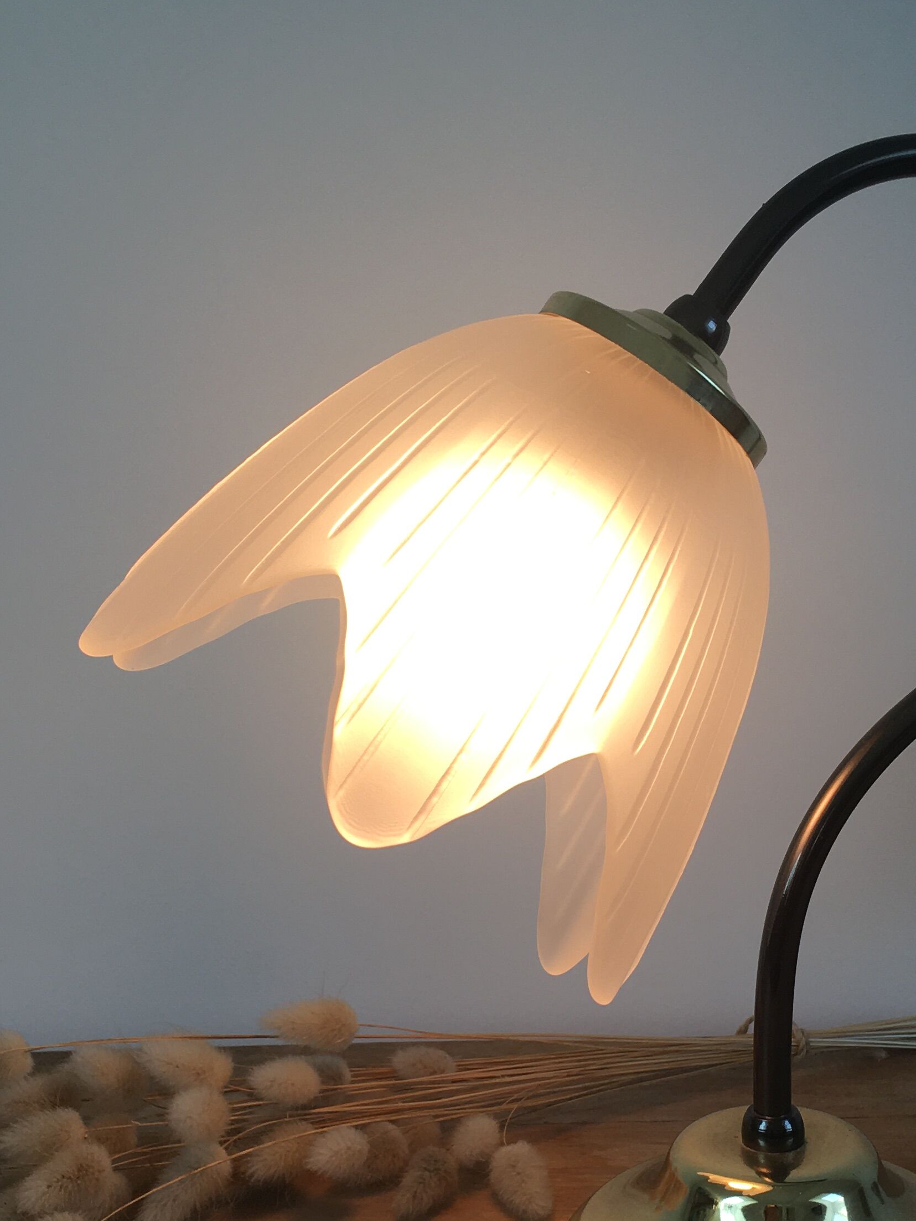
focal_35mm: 53
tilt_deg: -13.8
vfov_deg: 35.9
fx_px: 1870
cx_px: 579
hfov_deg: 27.4
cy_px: 773
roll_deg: -0.1
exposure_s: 1/151
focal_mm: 4.15
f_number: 2.2
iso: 25
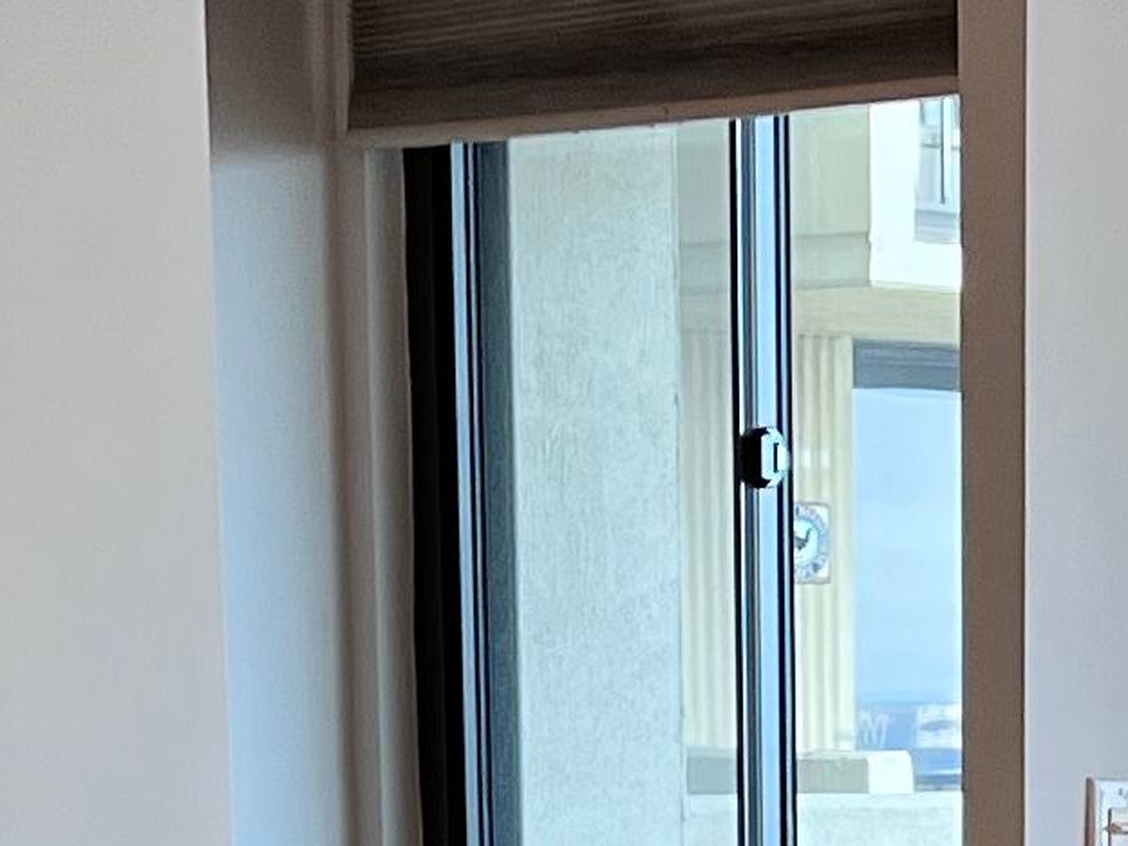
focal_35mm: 168
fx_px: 5474
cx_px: 967
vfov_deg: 8.1
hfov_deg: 11.7
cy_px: 2059
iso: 125
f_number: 1.5
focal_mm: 5.7
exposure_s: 1/120
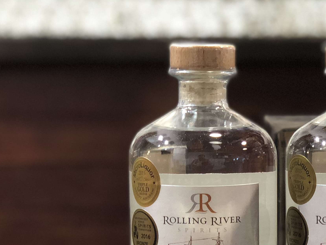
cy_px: 236
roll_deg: +0.3
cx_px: 345
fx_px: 1187
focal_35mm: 126
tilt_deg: -8.4
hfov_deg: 15.3
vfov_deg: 11.7
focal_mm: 6
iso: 125
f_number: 2.4
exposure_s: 1/30
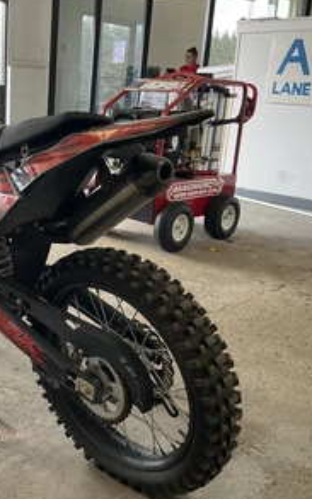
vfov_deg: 47.2
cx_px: 32
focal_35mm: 42
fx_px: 572
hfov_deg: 29.3
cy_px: 249
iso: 80
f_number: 1.8
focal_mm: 3
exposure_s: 1/60
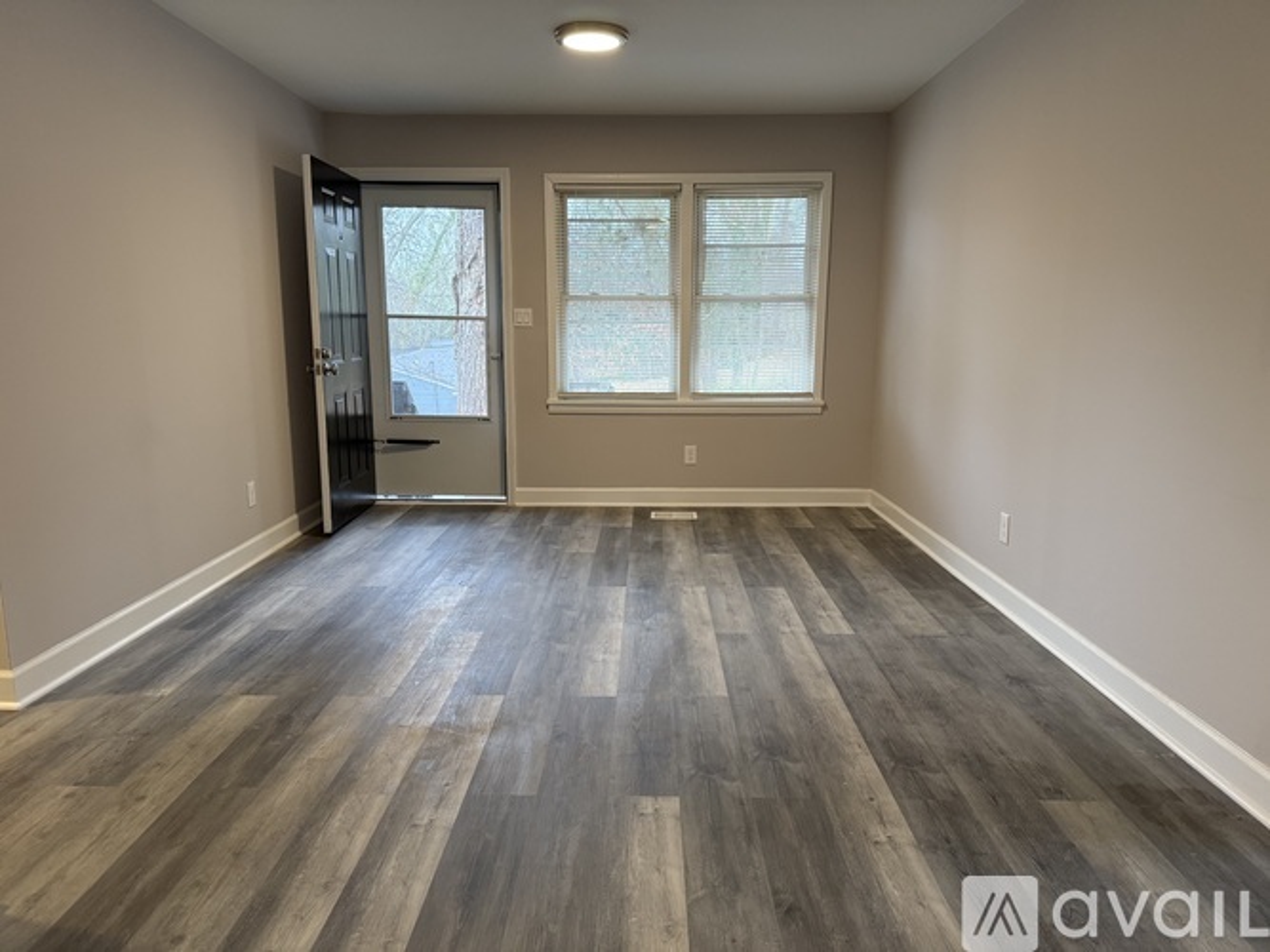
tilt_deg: -9.5
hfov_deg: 71.6
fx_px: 880
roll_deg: -0.1
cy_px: 476
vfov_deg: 56.8
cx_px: 635
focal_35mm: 24
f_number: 1.78
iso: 250
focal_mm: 6.76
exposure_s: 1/120
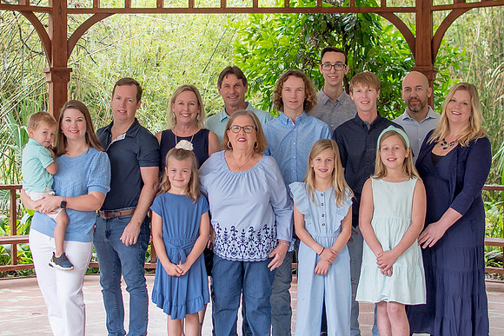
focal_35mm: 74
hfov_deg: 27.4
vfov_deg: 18.5
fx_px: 1035
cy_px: 162
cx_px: 270
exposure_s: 1/250
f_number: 2.8
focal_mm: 35
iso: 400
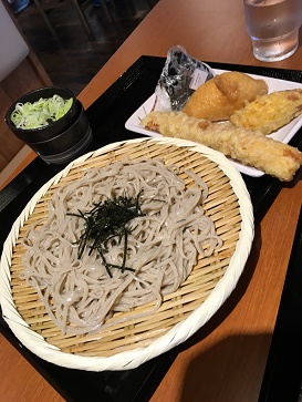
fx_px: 337
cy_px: 201
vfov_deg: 61.6
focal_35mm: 29
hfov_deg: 48.3
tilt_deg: -46.8
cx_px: 151
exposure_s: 1/30
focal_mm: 4.15
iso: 50
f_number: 2.2
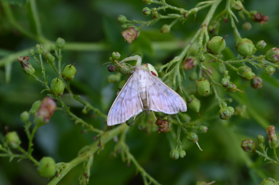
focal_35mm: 82
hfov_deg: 24.7
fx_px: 638
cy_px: 92
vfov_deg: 16.5
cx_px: 140
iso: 320
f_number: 8
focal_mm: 55
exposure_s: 1/60
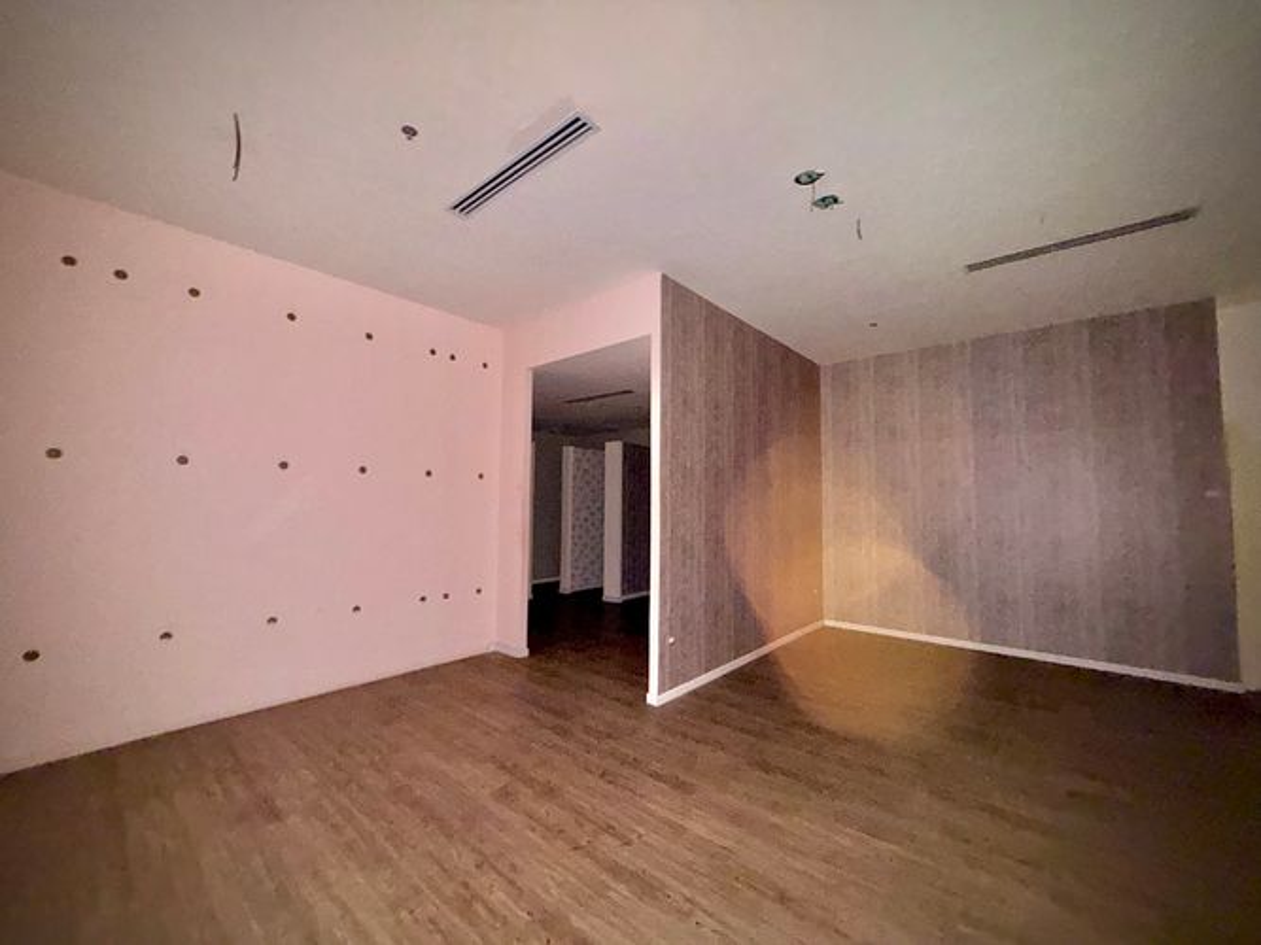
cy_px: 472
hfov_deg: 102.1
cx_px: 630
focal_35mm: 14
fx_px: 510
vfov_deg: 85.7
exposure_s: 1/16
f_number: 2.2
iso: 800
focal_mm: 2.22
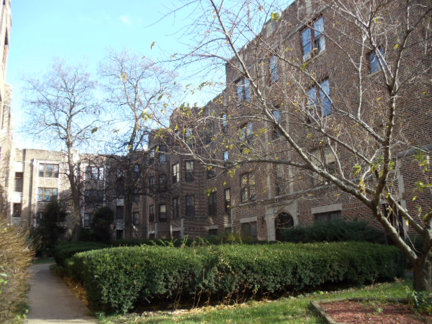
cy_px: 162
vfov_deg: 32.9
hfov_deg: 42.9
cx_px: 216
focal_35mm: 44
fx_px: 549
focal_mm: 6
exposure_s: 1/250
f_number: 3.5
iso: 100
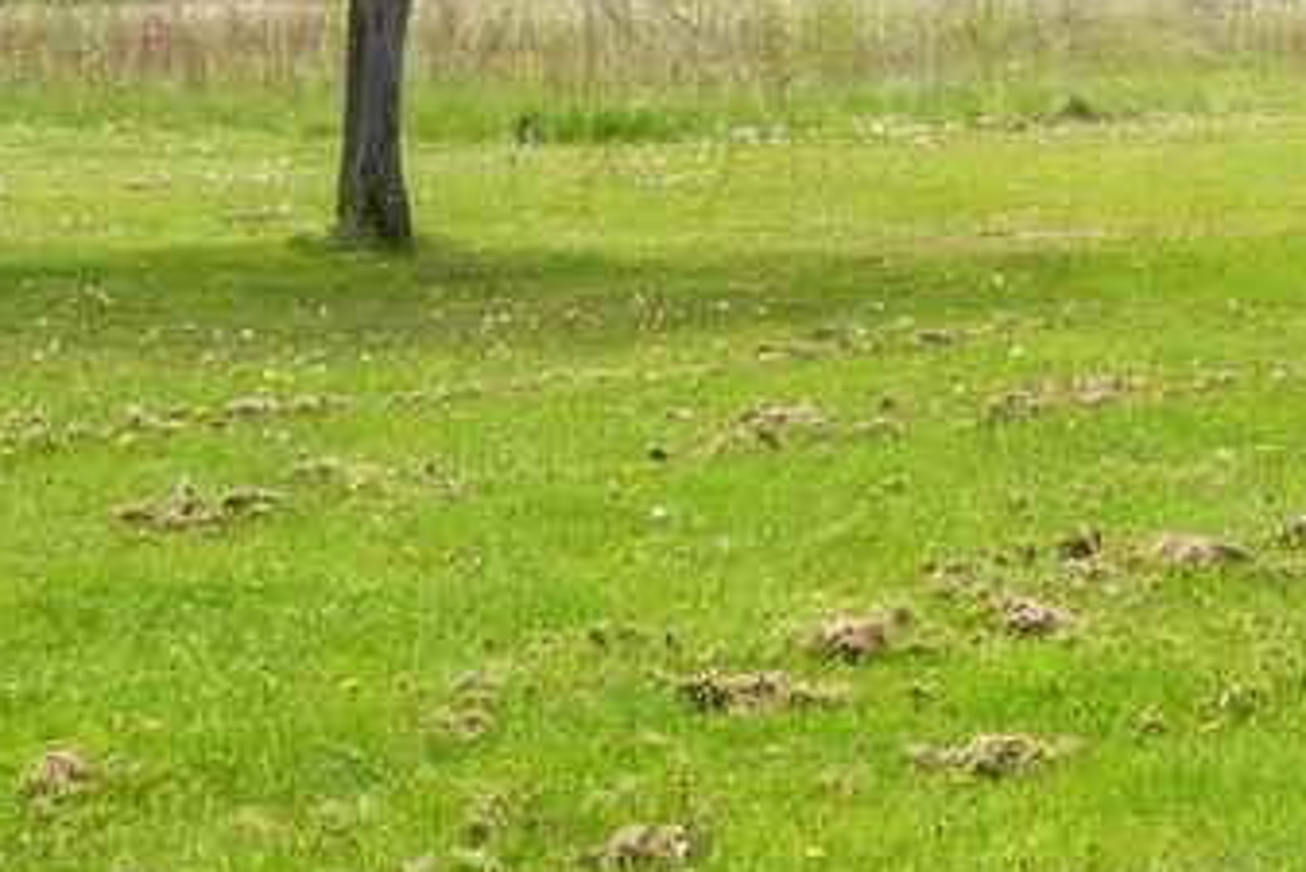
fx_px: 4137
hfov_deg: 15.3
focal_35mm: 114
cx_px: 2403
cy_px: -529
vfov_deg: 11.4
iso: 100
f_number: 18
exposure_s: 1/80
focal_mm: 20
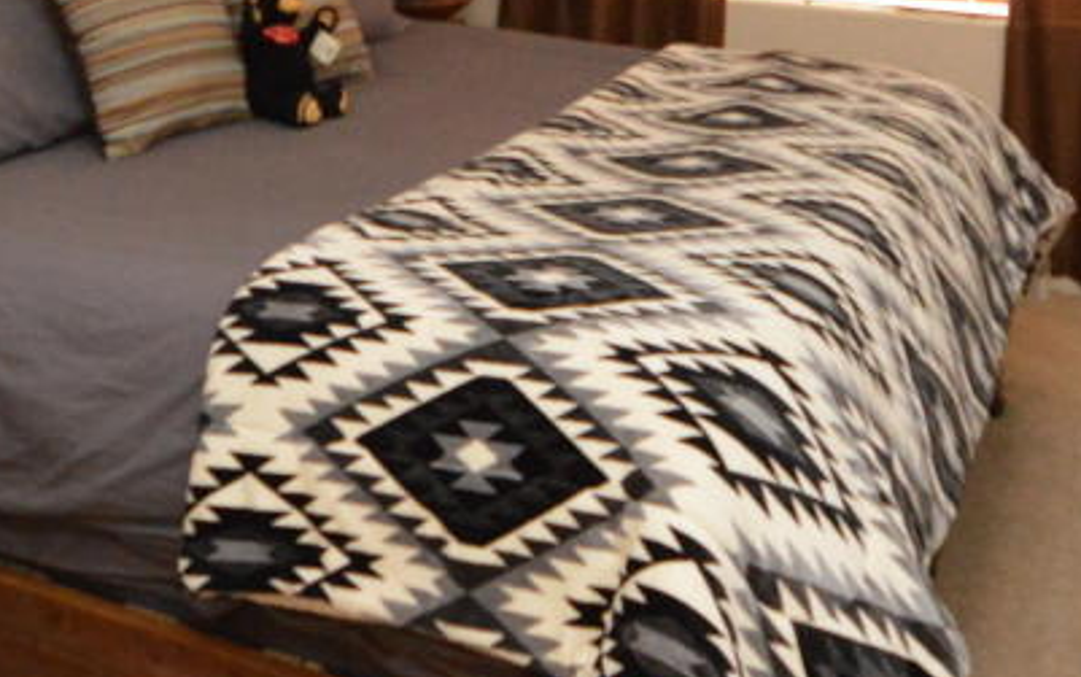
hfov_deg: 45.2
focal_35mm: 44
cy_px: -167
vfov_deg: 25.7
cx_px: 581
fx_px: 1297
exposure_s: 1/60
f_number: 3.5
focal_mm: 10
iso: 3200
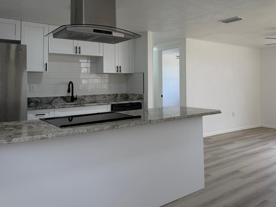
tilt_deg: +1.1
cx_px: 173
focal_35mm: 31
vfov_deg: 45.0
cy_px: 74
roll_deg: +0.7
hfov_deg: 57.6
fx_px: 247
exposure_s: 1/171
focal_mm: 6.76
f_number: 1.78
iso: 64
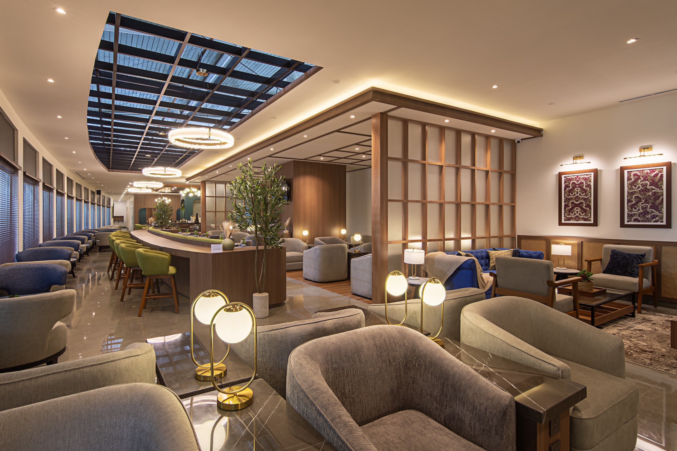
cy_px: 226
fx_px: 310
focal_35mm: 16
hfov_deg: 95.0
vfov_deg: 72.1
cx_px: 338
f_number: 7.1
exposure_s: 1/25
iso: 160
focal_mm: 11
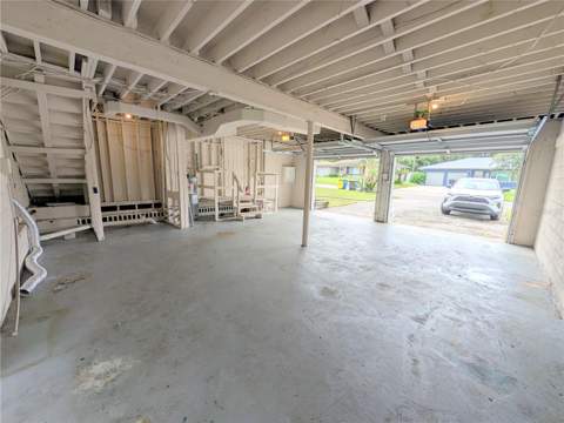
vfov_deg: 94.5
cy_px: 212
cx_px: 282
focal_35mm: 12
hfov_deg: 110.5
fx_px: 196
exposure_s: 1/1083
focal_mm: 2.02
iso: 34
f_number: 1.7
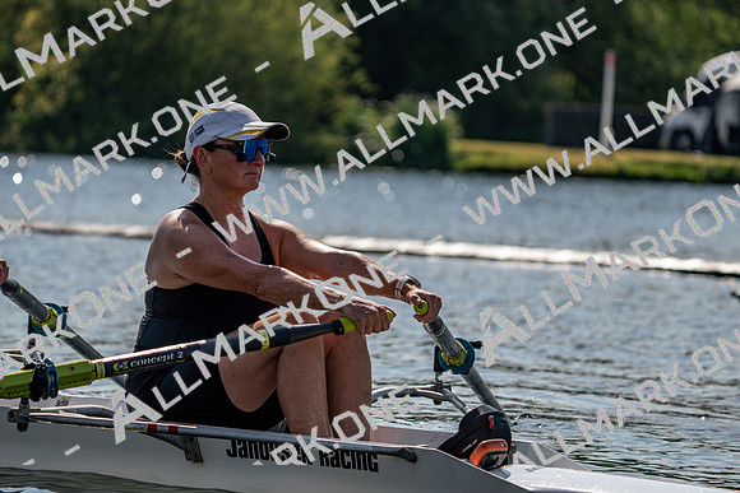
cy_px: 246
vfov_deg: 6.9
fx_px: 4112
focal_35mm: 200
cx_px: 370
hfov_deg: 10.3
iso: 100
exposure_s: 1/1600
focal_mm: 200
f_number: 5.6
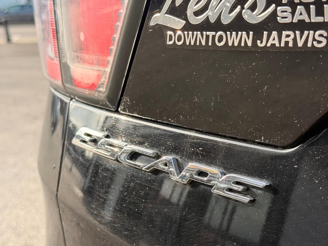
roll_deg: +1.9
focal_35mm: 48
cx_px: 164
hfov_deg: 39.7
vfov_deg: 30.3
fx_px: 455
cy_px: 123
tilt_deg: -14.7
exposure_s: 1/769
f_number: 1.78
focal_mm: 6.76
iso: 64
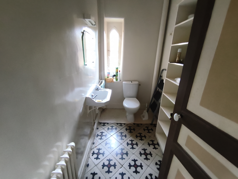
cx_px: 119
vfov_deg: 81.8
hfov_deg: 98.1
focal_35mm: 15
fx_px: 103
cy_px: 90
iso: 640
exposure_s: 1/33.3
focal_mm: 1.65
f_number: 2.2
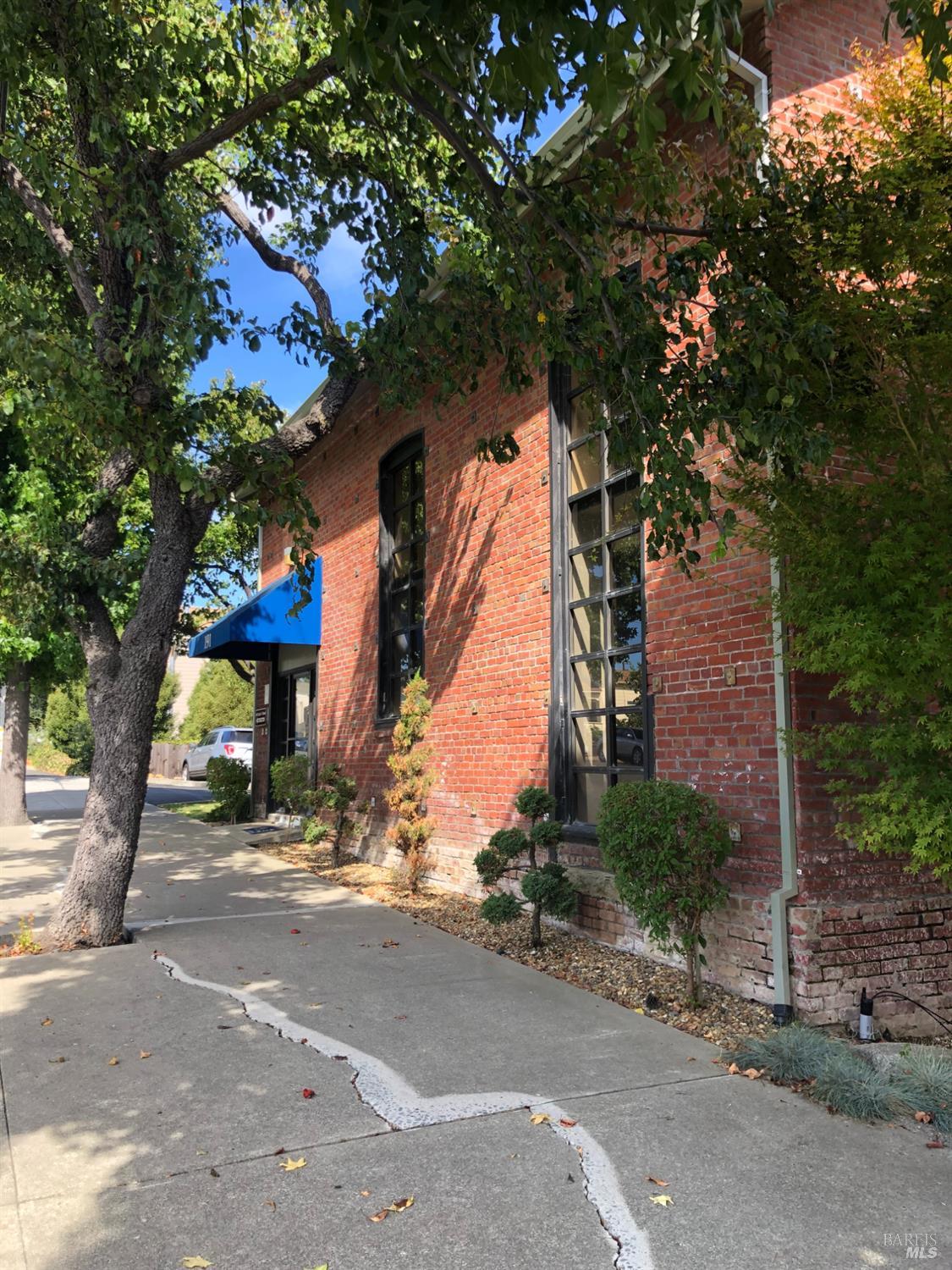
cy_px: 635
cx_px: 476
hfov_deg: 49.7
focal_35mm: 28
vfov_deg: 63.4
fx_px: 1027
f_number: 1.8
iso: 20
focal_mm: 4
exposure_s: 1/329
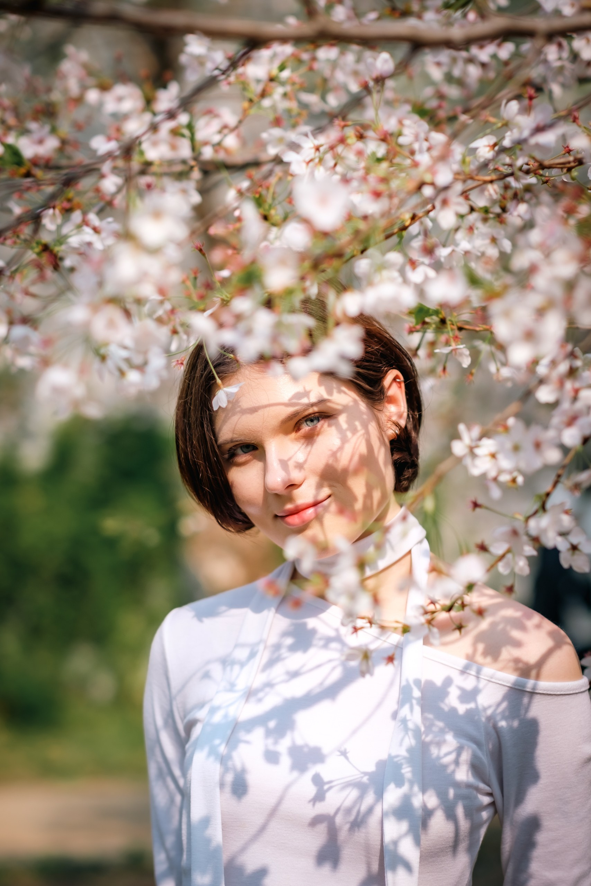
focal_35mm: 84
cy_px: 443
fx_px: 2068
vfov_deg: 24.2
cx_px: 296
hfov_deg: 16.3
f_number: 2
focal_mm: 56
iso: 200
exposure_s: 1/8000
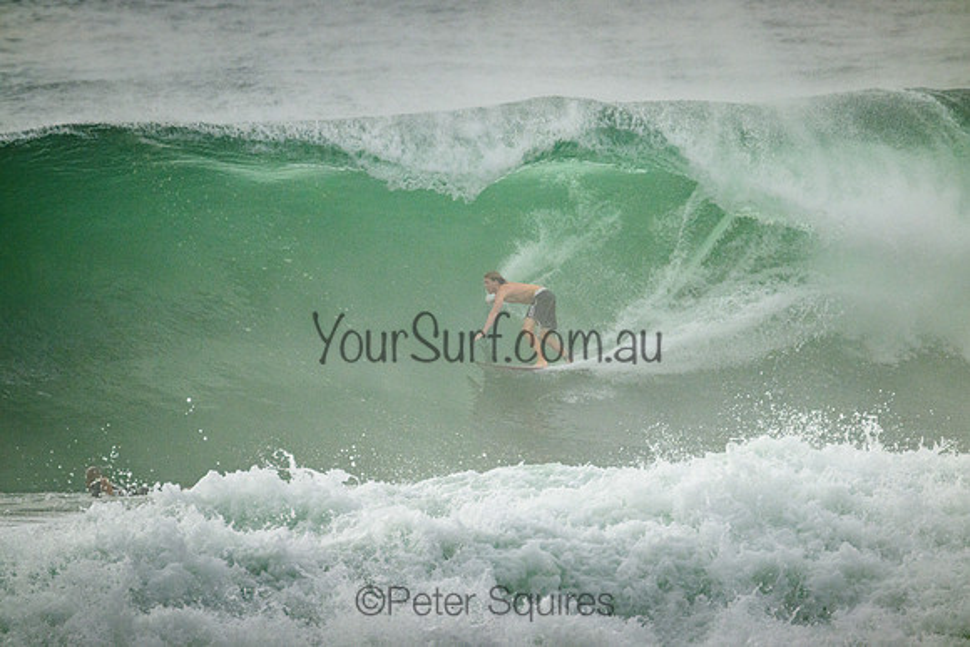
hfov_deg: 2.6
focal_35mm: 800
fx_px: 21560
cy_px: 324
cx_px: 485
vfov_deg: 1.7
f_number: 11
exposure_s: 1/2500
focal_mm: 800
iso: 1600
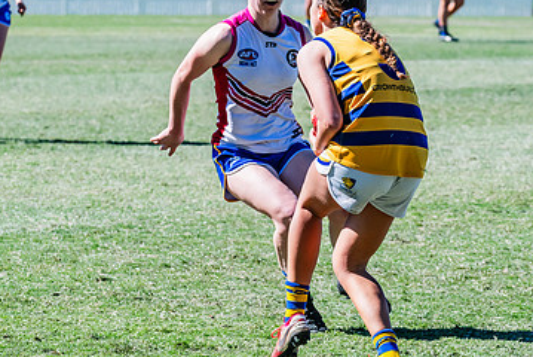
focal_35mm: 288
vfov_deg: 4.8
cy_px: 124
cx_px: 343
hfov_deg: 7.1
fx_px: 4267
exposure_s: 1/1600
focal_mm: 170
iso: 800
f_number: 8
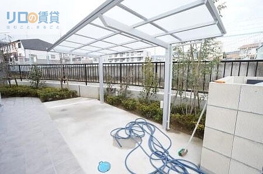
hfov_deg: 100.5
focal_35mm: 15
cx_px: 132
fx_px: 109
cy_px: 87
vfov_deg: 77.1
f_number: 8
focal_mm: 10
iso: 200
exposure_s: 1/80
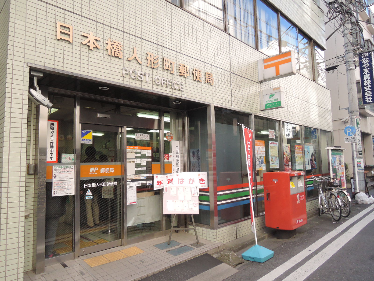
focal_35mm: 24
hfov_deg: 71.6
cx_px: 187
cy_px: 140
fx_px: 259
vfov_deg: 56.8
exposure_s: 1/800
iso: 800
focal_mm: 5.1
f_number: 3.5
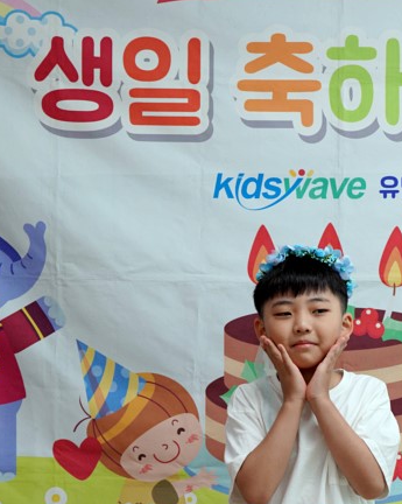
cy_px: 322
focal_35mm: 137
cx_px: 305
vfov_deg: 14.1
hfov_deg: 11.2
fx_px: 2040
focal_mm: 70
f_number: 4
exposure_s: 1/160
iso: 640
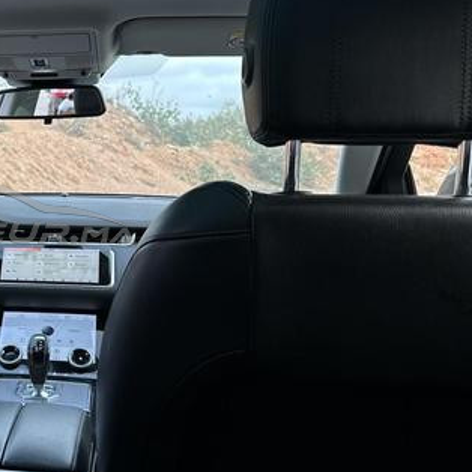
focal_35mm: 44
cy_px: 213
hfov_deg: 34.9
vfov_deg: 38.3
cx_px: 2
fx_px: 679
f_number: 1.78
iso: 80
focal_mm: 6.86
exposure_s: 1/121
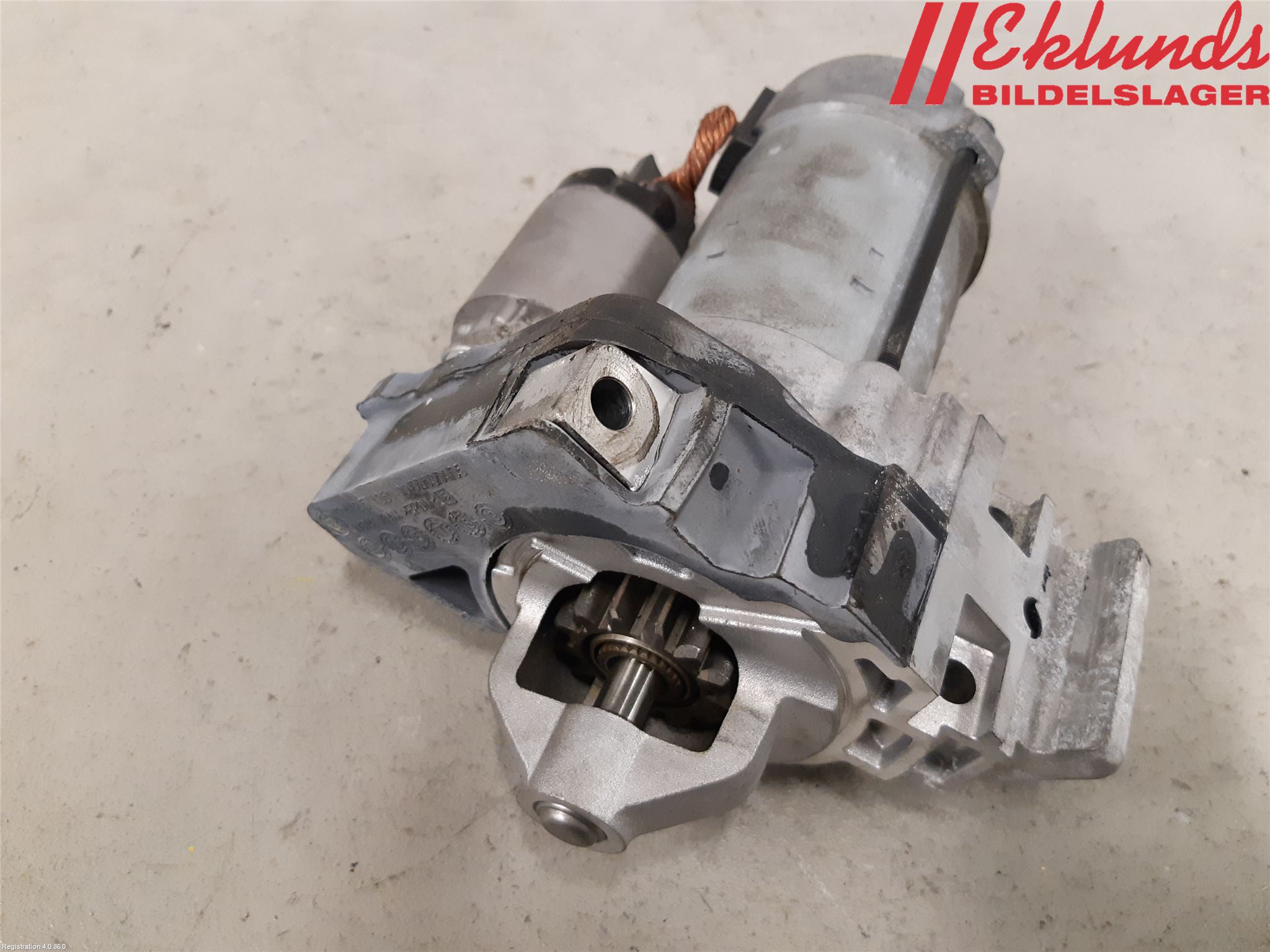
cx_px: 635
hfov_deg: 67.3
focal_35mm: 26
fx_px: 954
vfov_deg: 53.1
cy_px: 476
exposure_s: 1/50
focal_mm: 3.93
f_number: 1.7
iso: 250
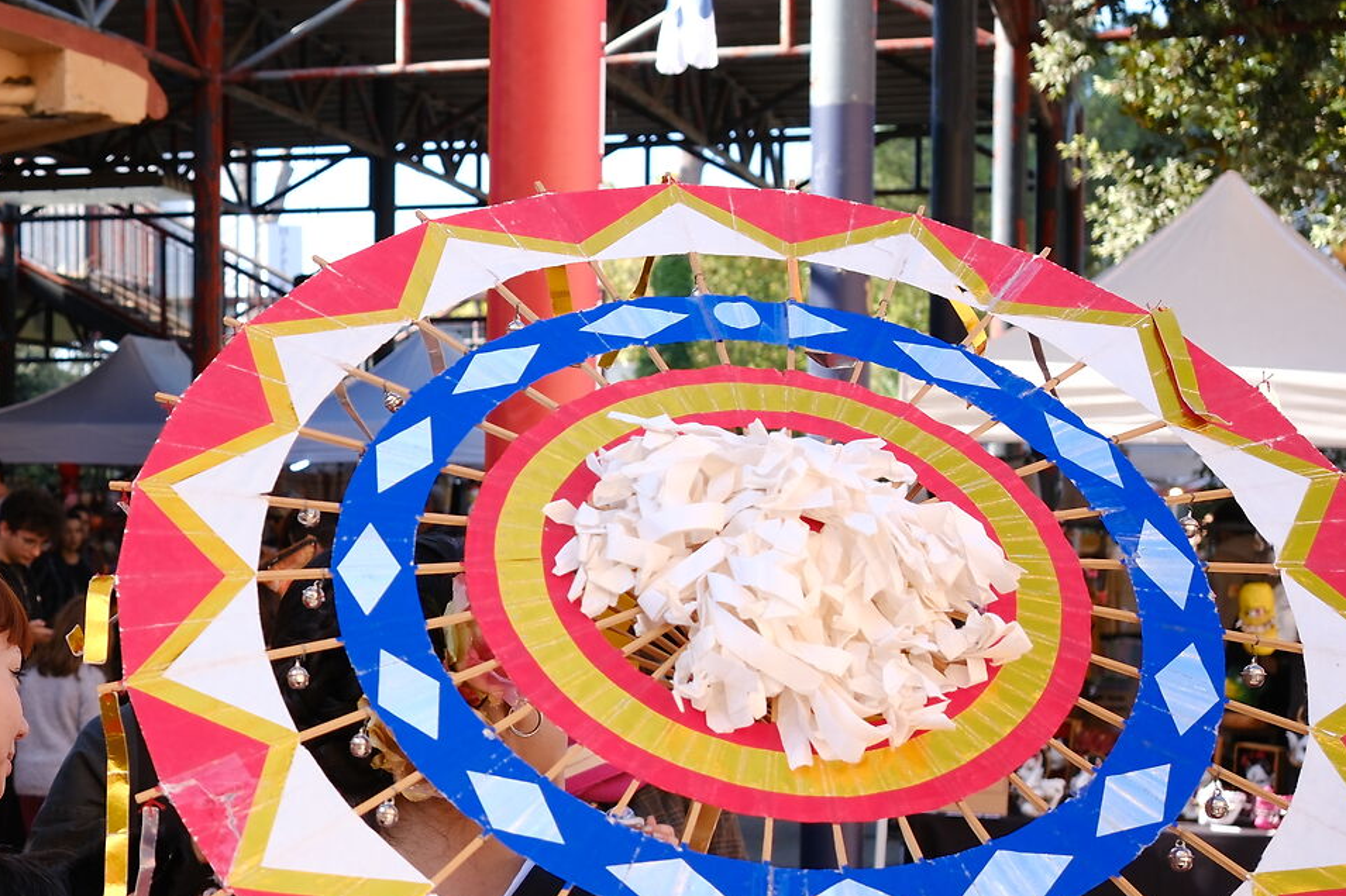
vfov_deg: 15.5
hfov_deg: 22.0
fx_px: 3289
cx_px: -104
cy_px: 647
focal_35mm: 88
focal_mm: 23
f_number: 4
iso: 125
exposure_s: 1/170
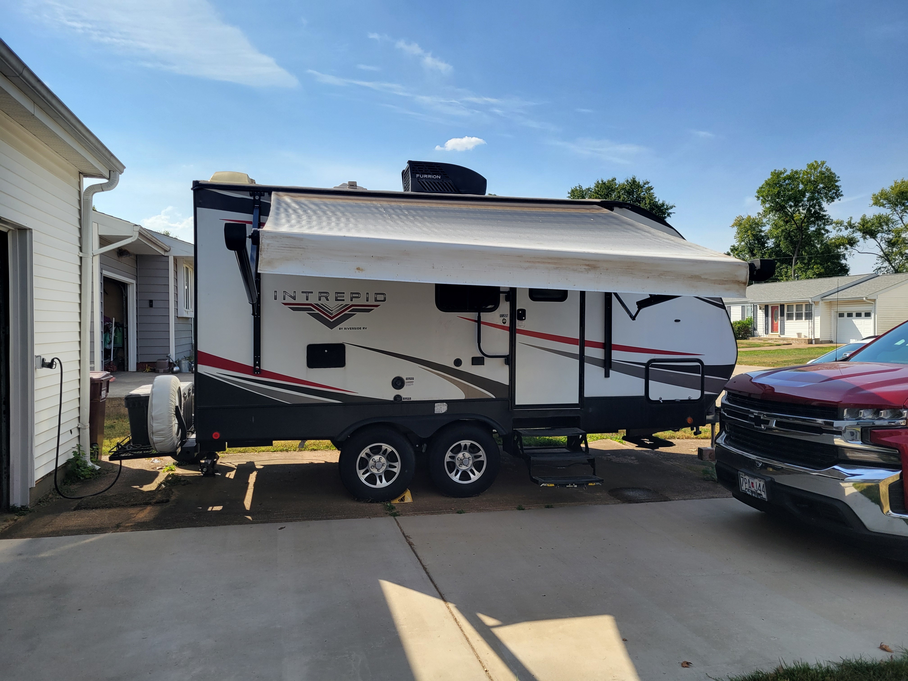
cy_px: 340
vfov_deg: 53.1
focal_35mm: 26
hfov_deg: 67.3
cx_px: 454
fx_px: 682
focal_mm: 5.4
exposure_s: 1/2314
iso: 40
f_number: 1.8
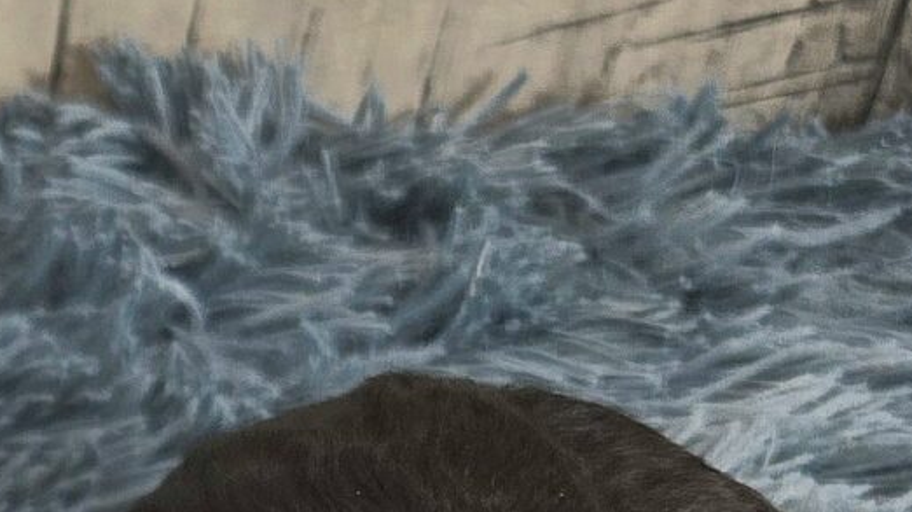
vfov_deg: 8.7
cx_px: -627
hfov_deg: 15.5
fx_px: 2973
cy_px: 1325
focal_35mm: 123
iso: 50
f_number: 1.8
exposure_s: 1/120
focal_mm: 5.4
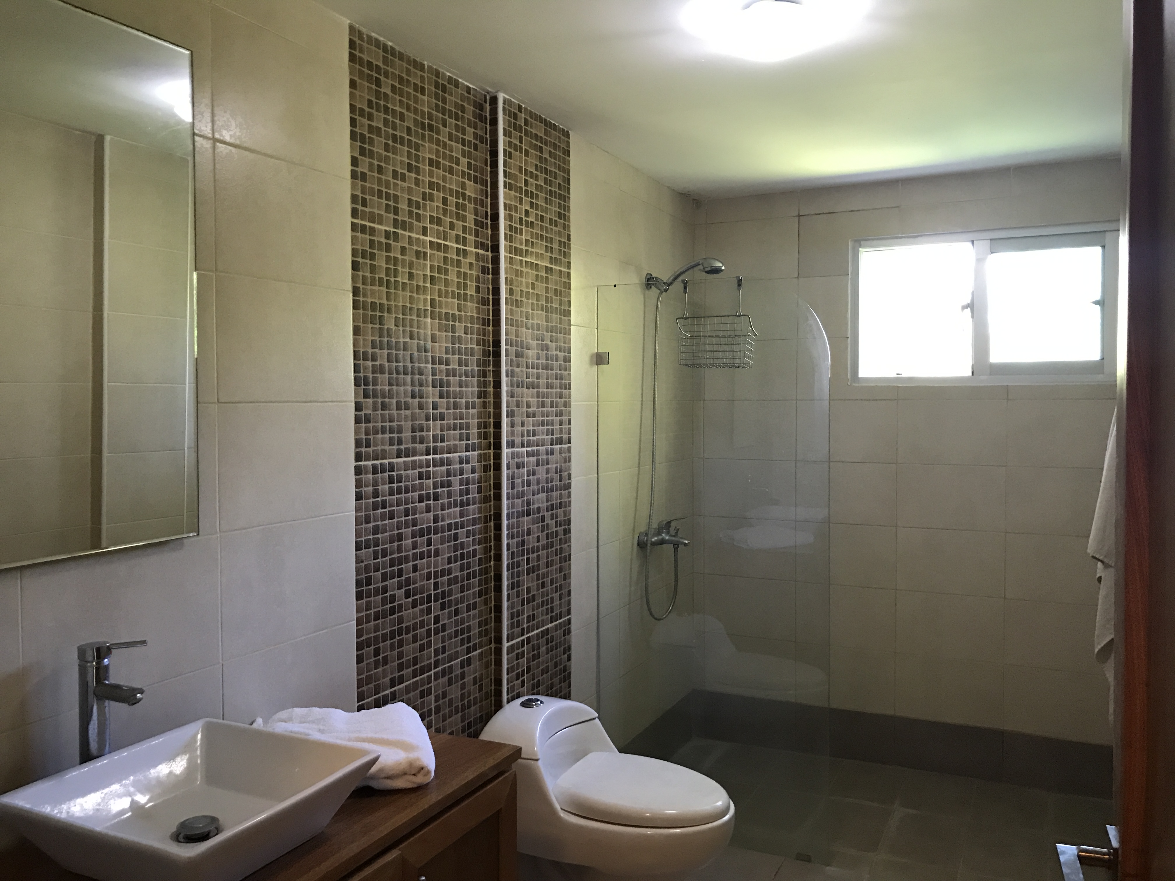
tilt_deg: -2.4
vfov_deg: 49.7
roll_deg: +0.1
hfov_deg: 63.4
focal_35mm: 28
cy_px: 440
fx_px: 950
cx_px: 588
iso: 64
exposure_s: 1/15
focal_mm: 3.99
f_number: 1.8
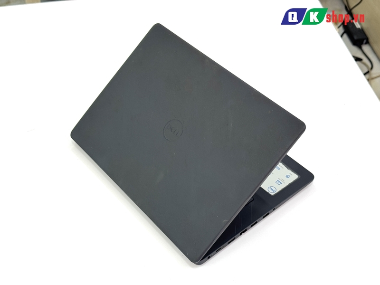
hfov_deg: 39.7
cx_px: 190
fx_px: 527
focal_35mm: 48
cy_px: 142
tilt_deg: -46.1
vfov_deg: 30.3
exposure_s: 1/100
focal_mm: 6.76
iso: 64
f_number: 1.78
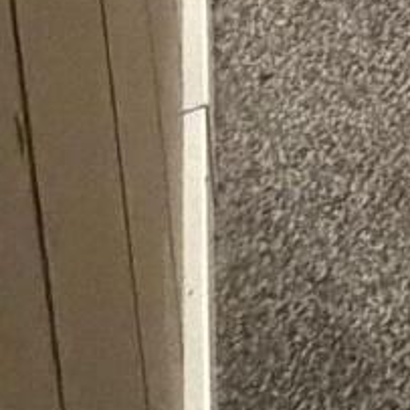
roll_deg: -1.8
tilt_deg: -11.1
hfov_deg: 10.6
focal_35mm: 122
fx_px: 1635
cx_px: 1175
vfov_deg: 9.2
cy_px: -1014
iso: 1000
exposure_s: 1/60
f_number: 2.2
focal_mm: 2.22
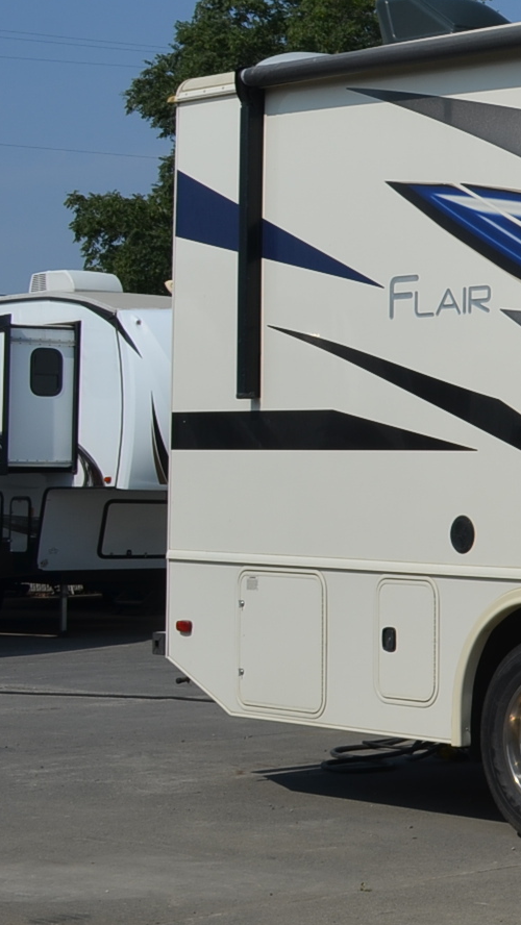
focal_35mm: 87
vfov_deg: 24.4
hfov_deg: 11.6
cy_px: 388
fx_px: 2135
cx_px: 1229
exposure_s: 1/400
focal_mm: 20
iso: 100
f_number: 10
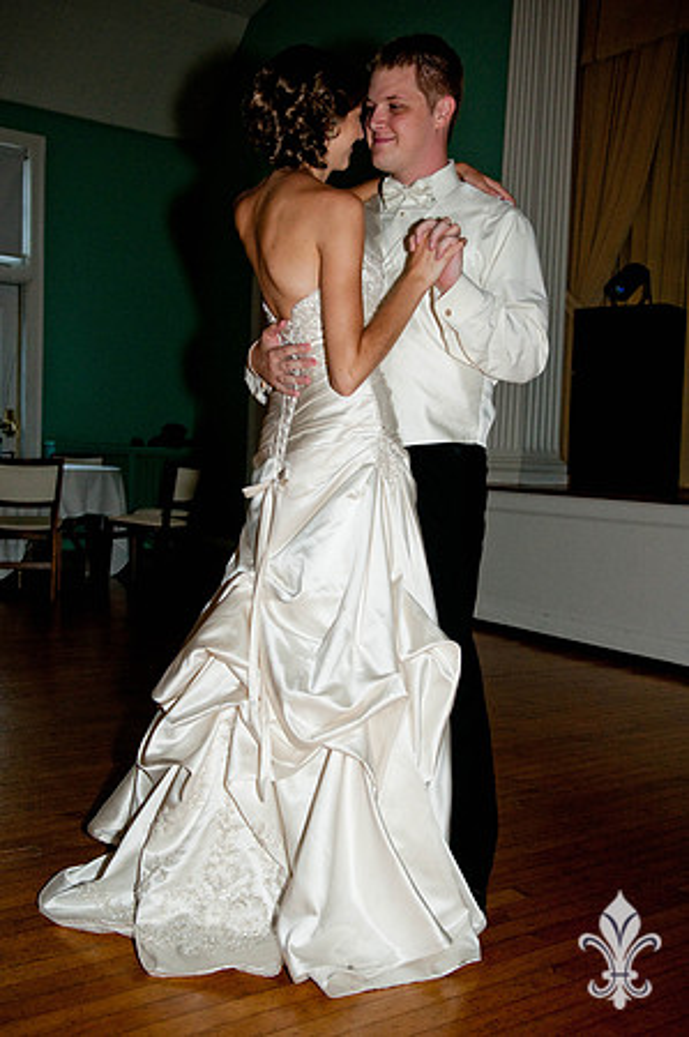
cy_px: 518
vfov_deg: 53.2
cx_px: 344
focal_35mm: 36
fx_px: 1036
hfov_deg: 36.8
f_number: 3.2
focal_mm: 24
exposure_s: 1/100
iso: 200
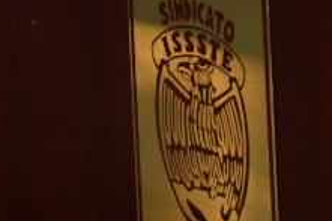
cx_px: 47
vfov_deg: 5.3
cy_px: -397
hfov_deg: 8.3
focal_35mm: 249
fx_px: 2295
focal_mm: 23
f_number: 6.3
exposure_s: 1/125
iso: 3200
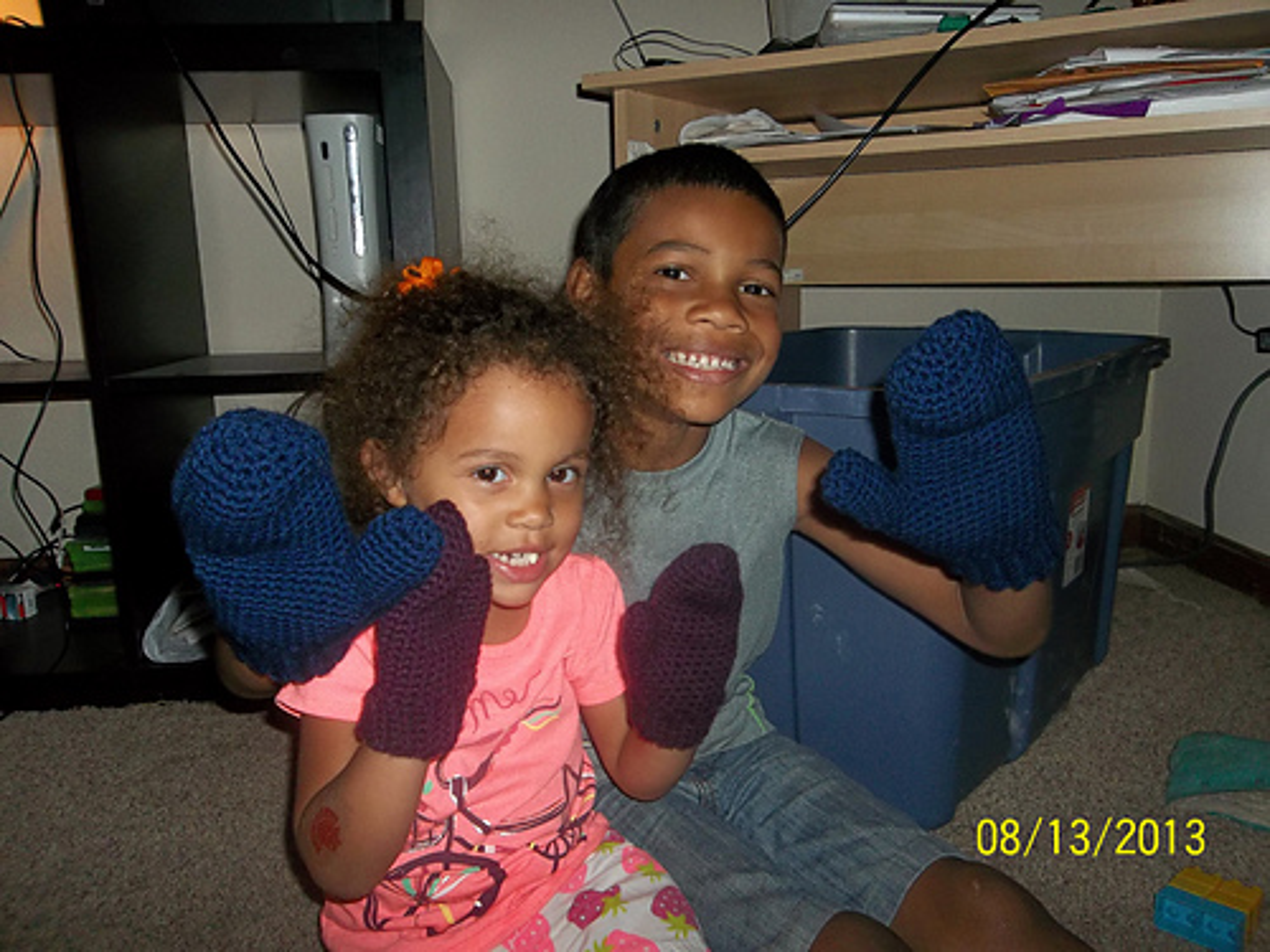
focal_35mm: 27
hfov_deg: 65.3
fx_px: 991
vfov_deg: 51.4
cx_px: 635
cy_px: 476
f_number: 3.5
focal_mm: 4.9
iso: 160
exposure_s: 1/30
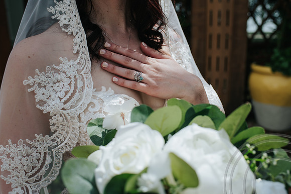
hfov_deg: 54.5
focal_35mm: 35
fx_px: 283
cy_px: 97
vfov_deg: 37.8
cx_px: 146
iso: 110
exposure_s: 1/1250
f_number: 3.5
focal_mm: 35
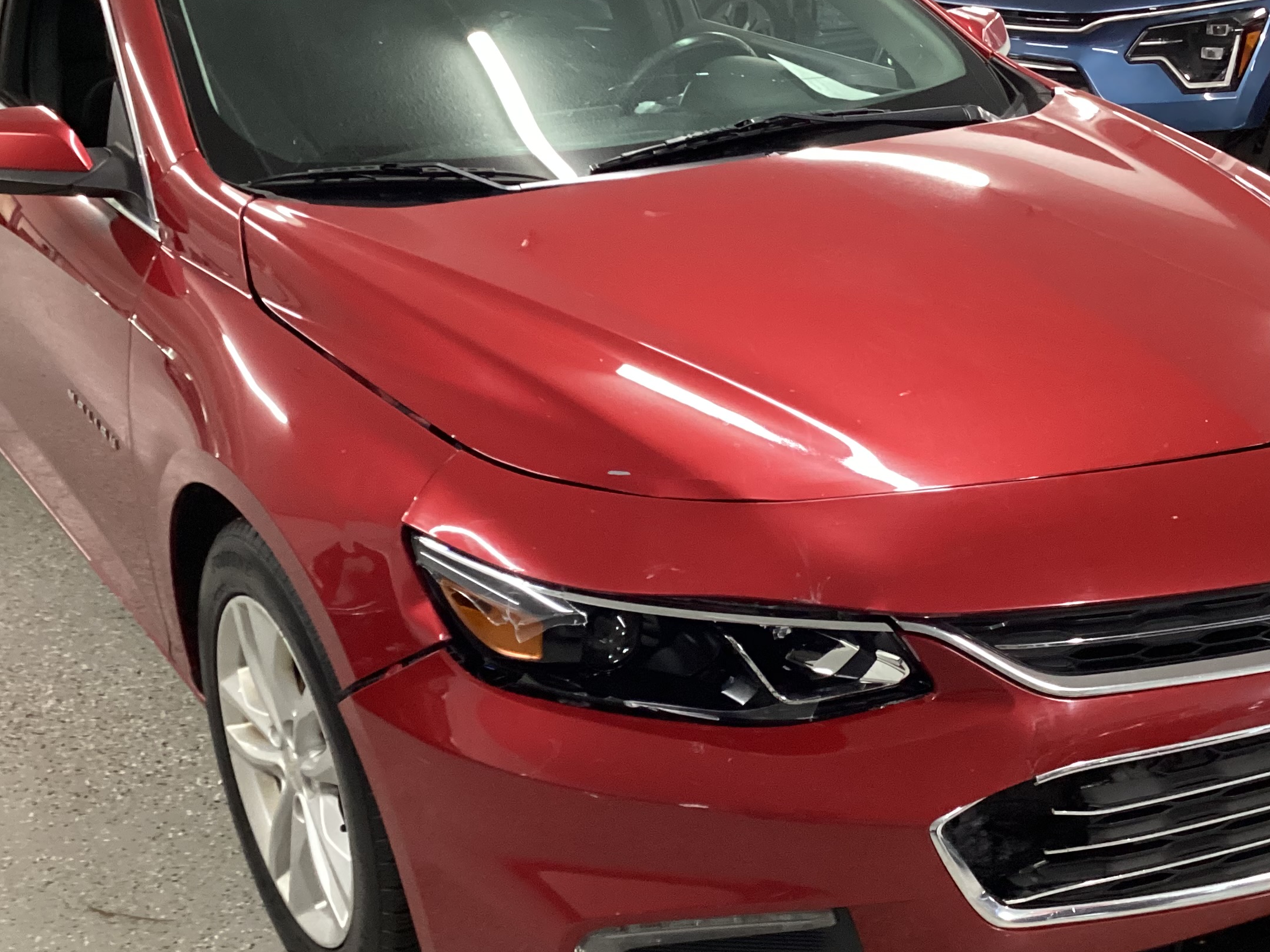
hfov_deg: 40.4
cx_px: 679
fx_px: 1724
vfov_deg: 30.9
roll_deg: +1.6
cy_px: 499
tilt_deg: -23.6
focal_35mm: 47
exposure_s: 1/33
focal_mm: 3.3
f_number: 2.4
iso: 320
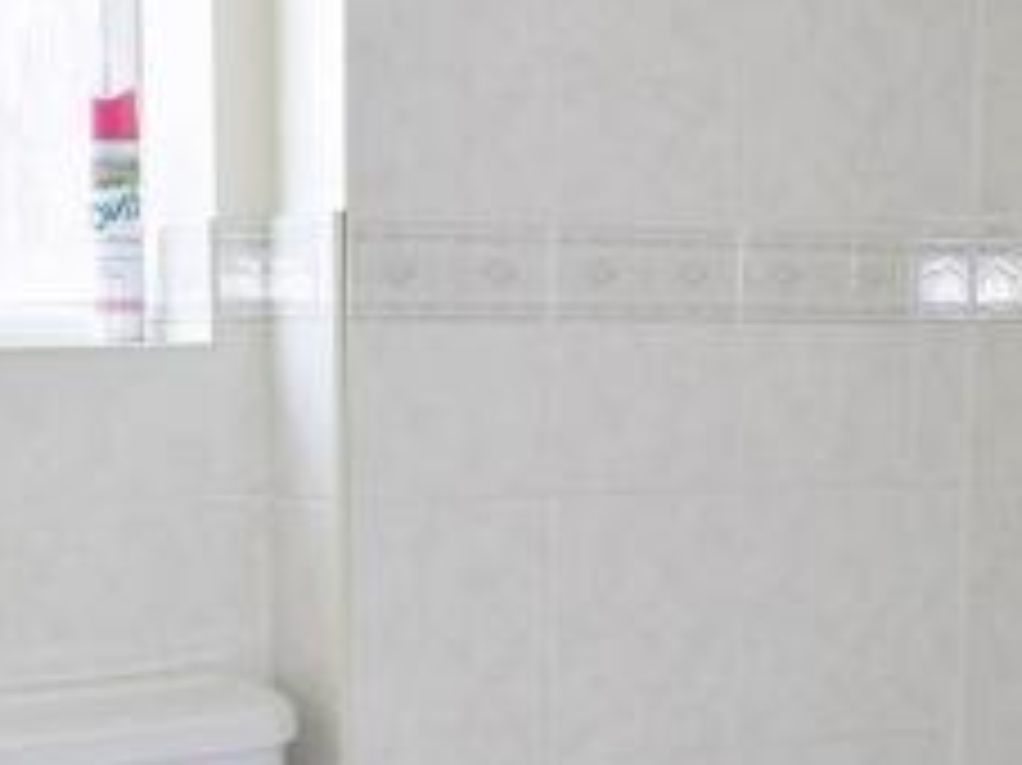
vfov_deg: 18.7
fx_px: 2272
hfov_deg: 25.3
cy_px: 722
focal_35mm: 77
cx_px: 470
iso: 140
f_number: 3.3
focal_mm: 5.3
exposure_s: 1/30
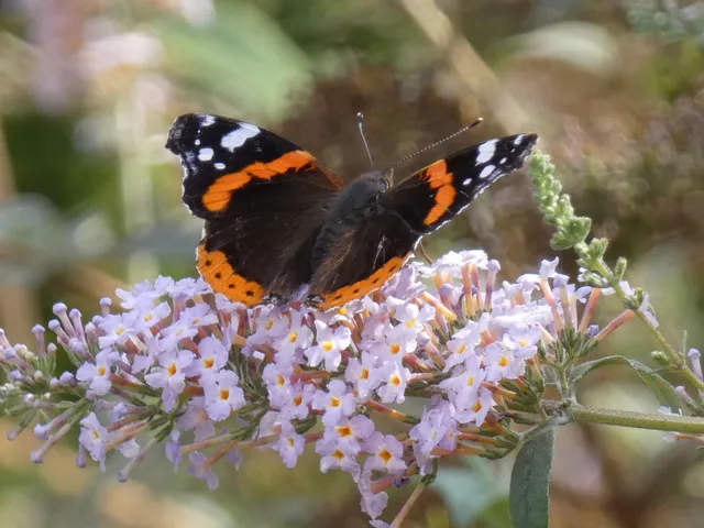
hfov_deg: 4.0
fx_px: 10169
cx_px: 352
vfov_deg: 3.0
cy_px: 264
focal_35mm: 500
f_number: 5.6
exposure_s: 1/100
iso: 250
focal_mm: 89.5
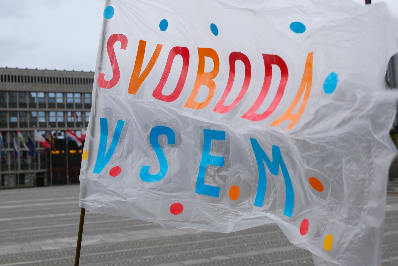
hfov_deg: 50.7
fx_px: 420
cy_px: 133
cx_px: 199
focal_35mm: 38
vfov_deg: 35.1
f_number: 5.6
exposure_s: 1/160
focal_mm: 25.4
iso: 800
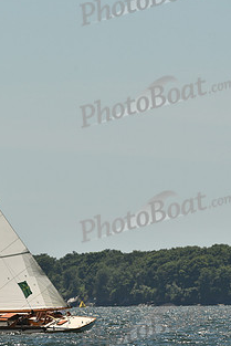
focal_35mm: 630
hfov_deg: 2.2
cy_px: 172
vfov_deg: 3.3
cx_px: 23
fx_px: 6057
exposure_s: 1/1600
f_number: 7.1
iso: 250
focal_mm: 340
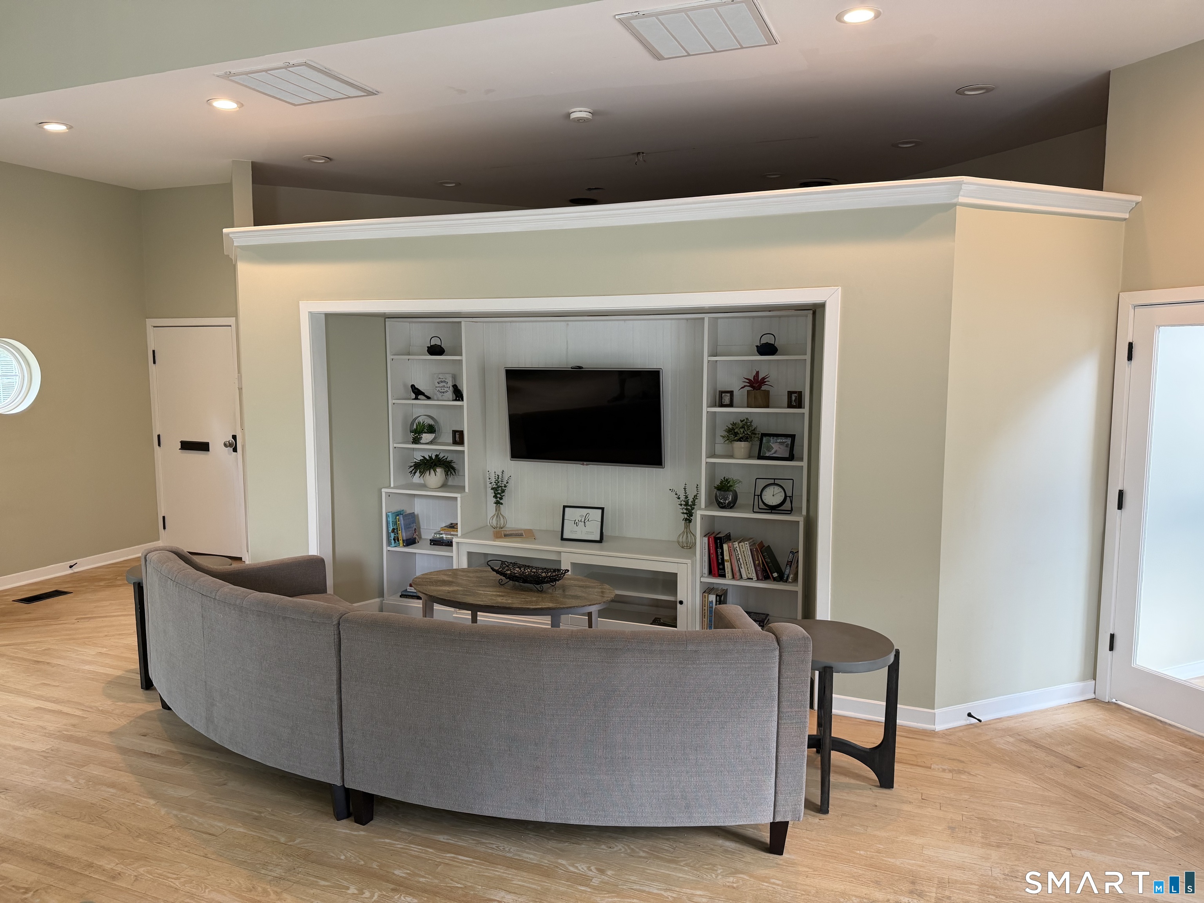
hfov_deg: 71.6
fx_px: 835
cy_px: 452
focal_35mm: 24
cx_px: 602
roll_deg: +0.4
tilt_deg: -6.0
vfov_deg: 56.8
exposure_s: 1/112
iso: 200
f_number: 1.78
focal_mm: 6.76
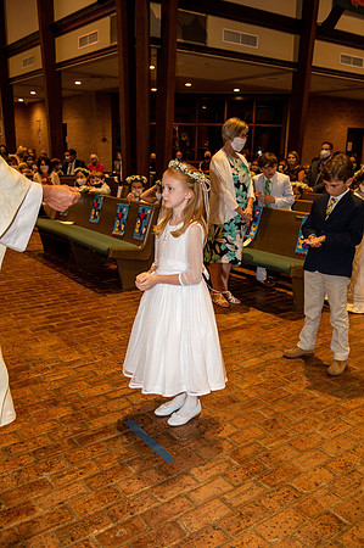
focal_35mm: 32
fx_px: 486
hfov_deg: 41.0
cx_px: 182
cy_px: 274
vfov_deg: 58.8
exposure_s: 1/125
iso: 1600
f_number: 5
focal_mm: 32
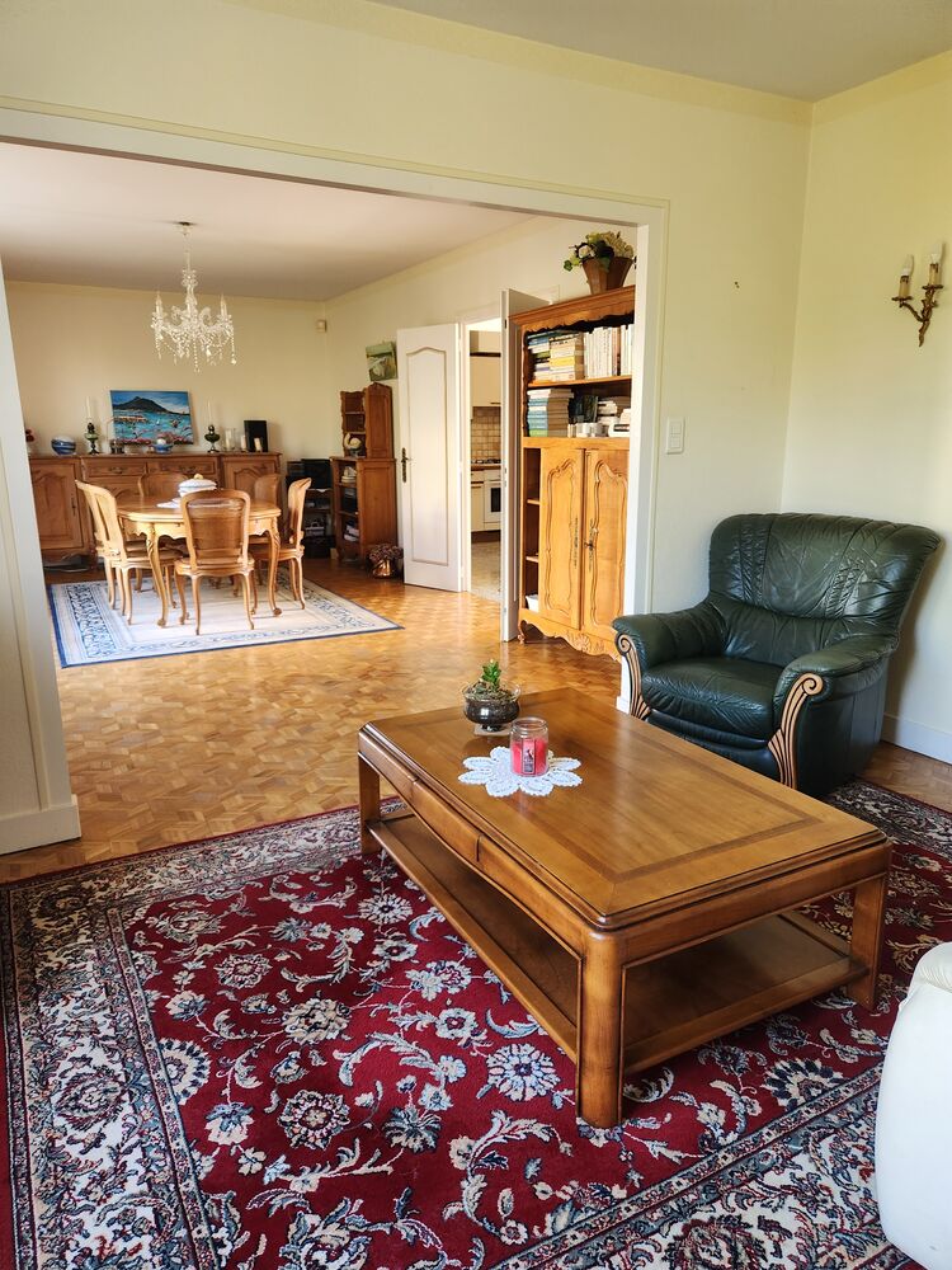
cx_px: 476
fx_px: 843
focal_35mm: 23
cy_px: 635
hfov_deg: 58.9
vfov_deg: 73.9
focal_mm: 5.4
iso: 250
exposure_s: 1/120
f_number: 1.8
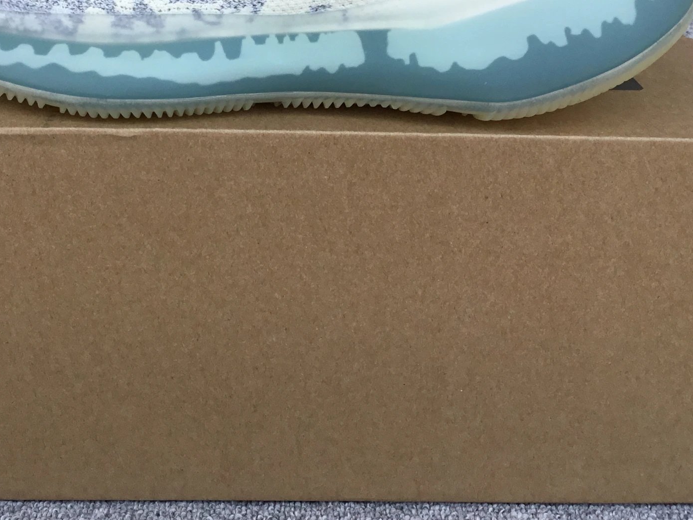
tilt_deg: -19.4
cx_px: 271
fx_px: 1141
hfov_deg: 33.7
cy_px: 72
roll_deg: -1.4
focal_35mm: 57
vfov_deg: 25.0
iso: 25
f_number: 2.4
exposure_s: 1/488
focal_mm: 3.3
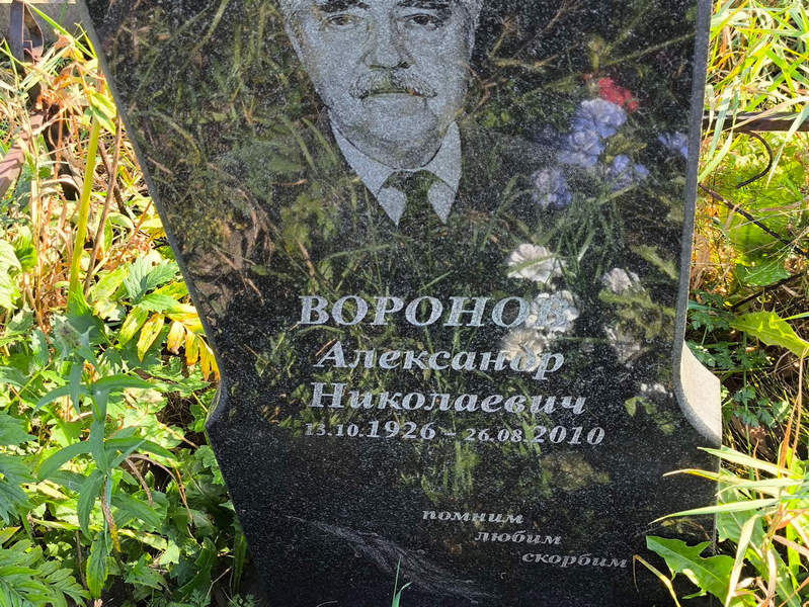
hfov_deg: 38.2
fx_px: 1169
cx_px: 404
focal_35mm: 50
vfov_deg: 29.1
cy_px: 304
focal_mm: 4.71
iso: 50
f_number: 1.7
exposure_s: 1/264
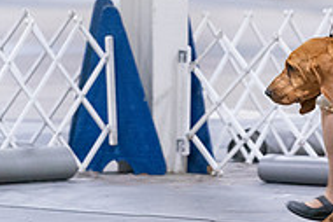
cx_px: 351
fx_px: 5202
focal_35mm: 562
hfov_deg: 3.7
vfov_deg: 2.4
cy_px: -36
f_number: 2.8
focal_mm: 184
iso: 6400
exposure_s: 1/250
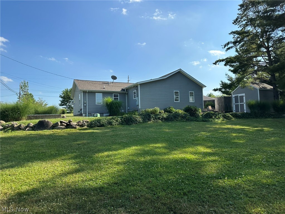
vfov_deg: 56.8
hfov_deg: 71.6
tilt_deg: +5.3
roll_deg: +2.1
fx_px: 198
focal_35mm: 24
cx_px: 142
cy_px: 107
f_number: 1.78
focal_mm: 6.86
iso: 80
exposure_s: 1/3861
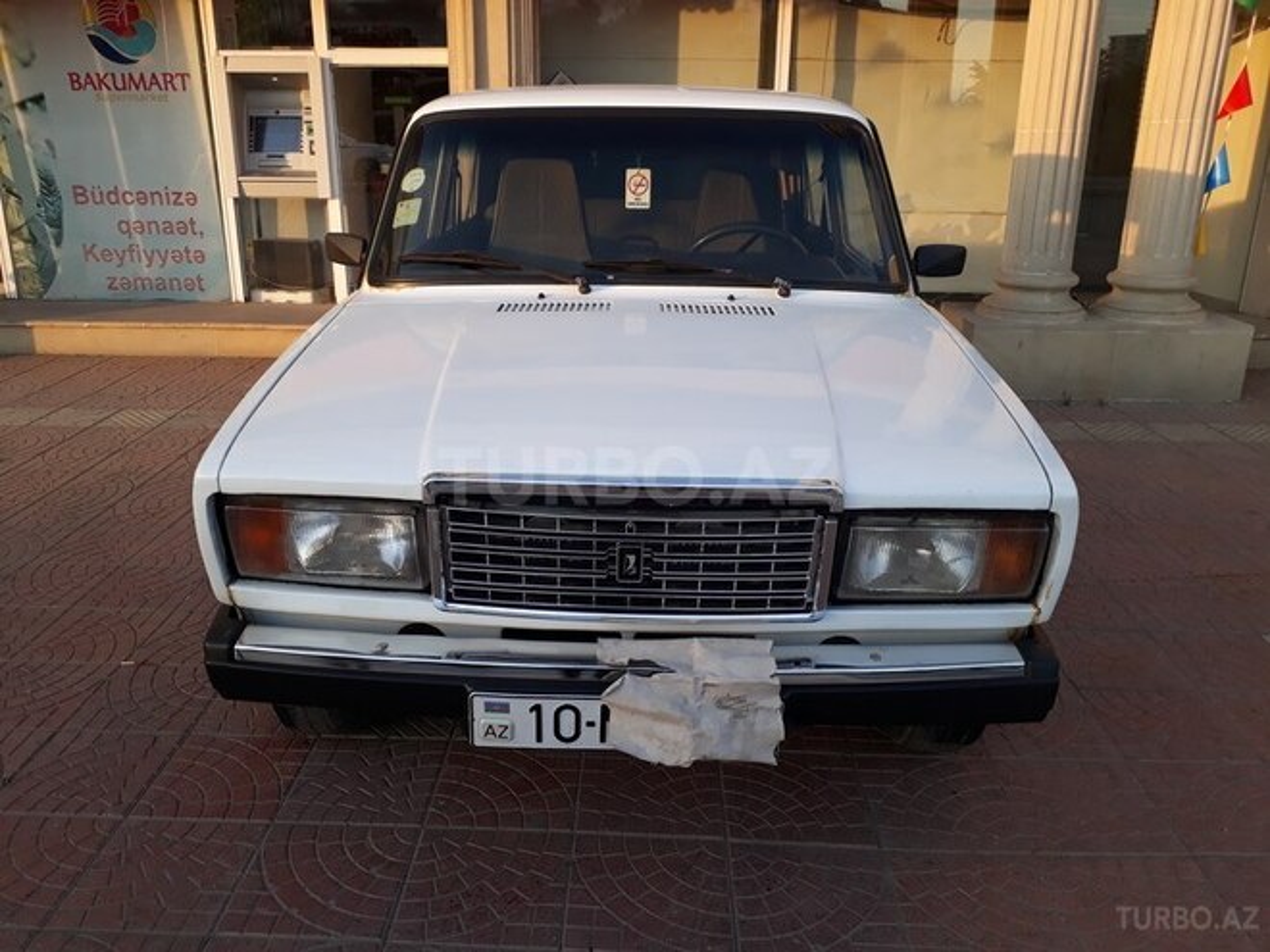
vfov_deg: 51.4
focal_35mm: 27
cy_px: 476
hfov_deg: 65.3
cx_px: 635
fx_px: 991
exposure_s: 1/234
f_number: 1.9
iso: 40
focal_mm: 3.6
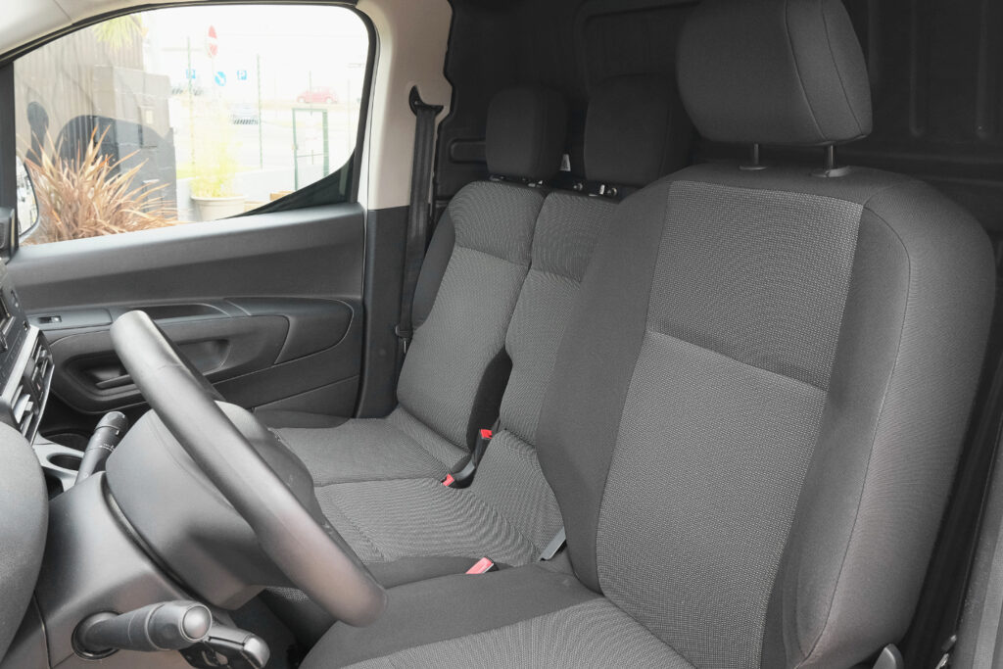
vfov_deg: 45.0
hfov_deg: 63.7
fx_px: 808
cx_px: 502
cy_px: 334
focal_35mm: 29
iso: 1600
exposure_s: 1/100
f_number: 8
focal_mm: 19.2
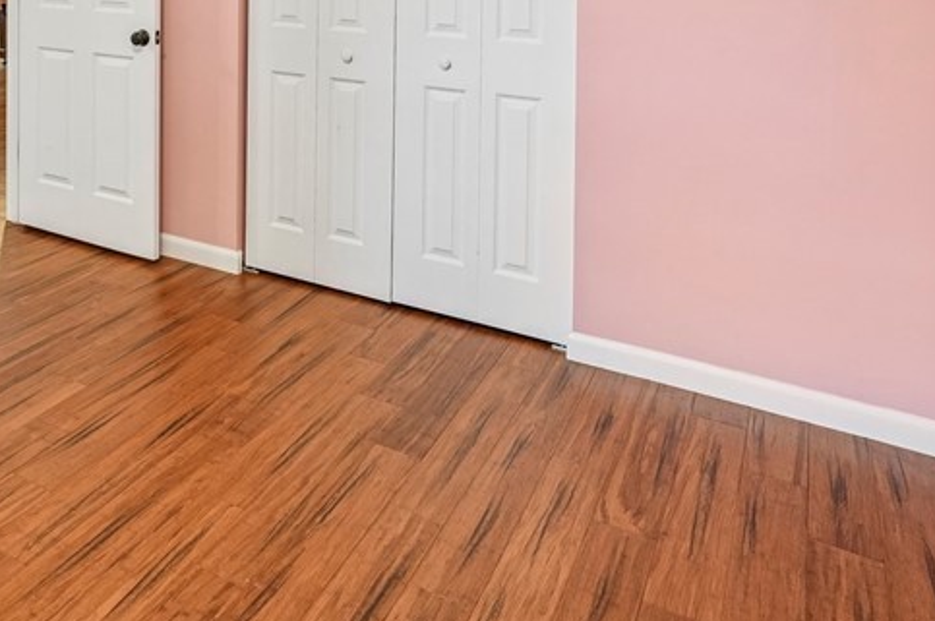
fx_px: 934
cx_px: 103
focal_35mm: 36
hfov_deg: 48.0
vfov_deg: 32.4
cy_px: -61
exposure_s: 1/8
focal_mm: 16
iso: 400
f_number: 8
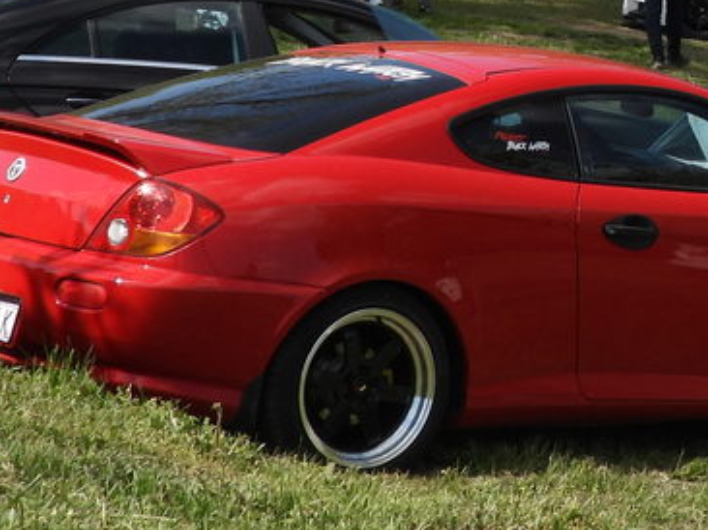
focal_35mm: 164
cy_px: -209
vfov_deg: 8.9
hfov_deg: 11.7
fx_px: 3352
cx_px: 985
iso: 100
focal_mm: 9
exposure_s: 1/1250
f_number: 3.2
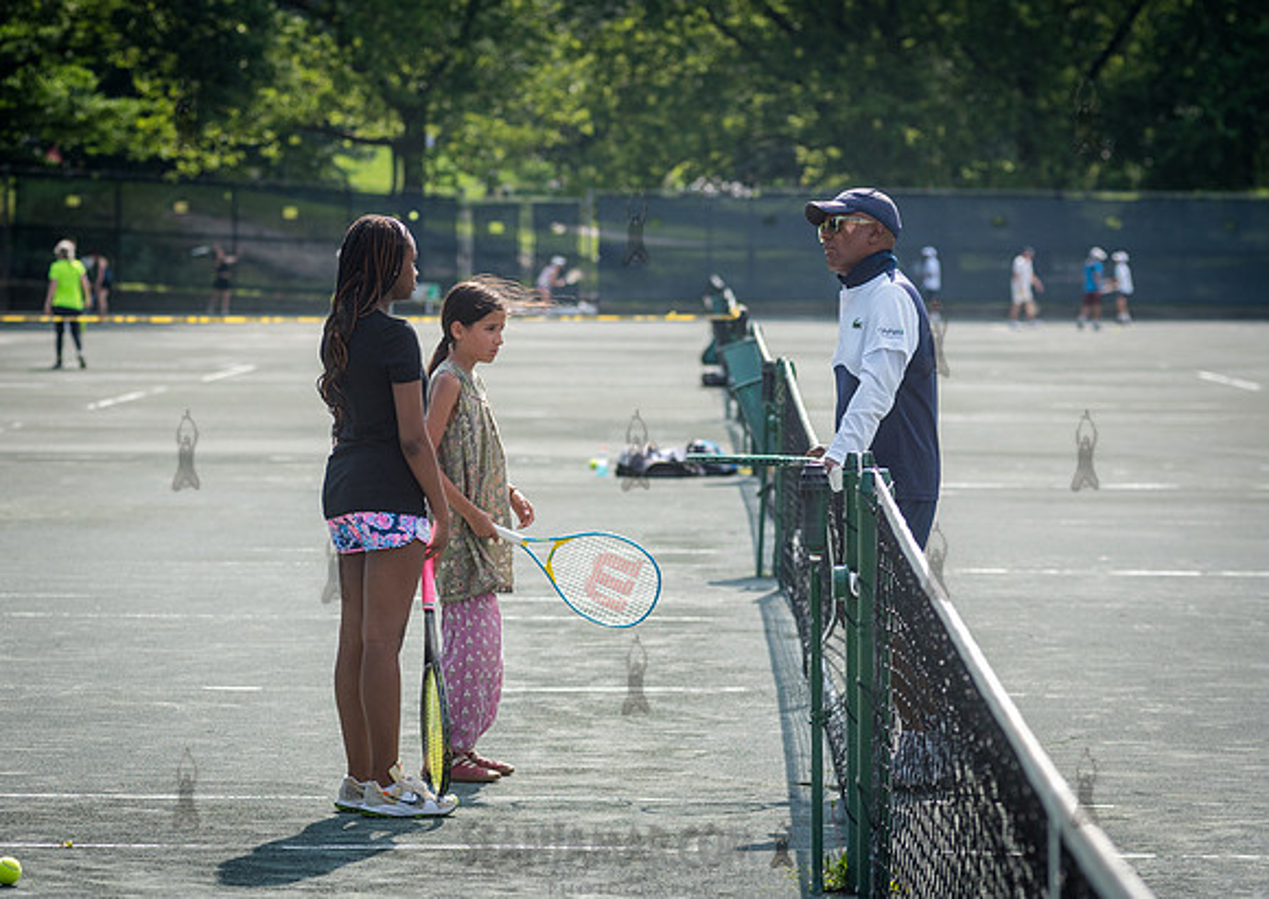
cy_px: 341
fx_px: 5641
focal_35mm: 157
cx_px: 701
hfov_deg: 12.8
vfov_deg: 9.1
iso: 250
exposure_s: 1/1600
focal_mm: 120
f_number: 4.5
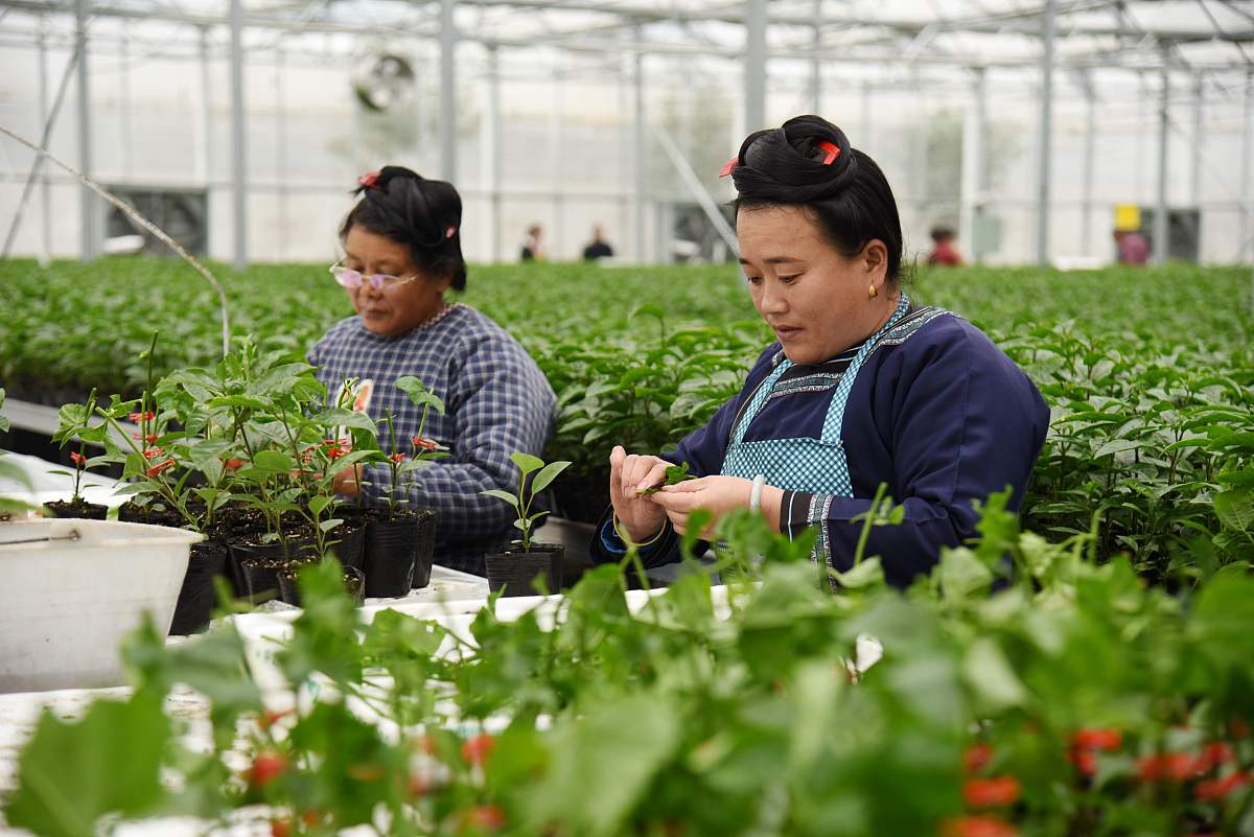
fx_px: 2718
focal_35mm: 78
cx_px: 627
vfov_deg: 17.5
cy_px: 418
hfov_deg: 26.0
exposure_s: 1/125
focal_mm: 78
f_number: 4.5
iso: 320
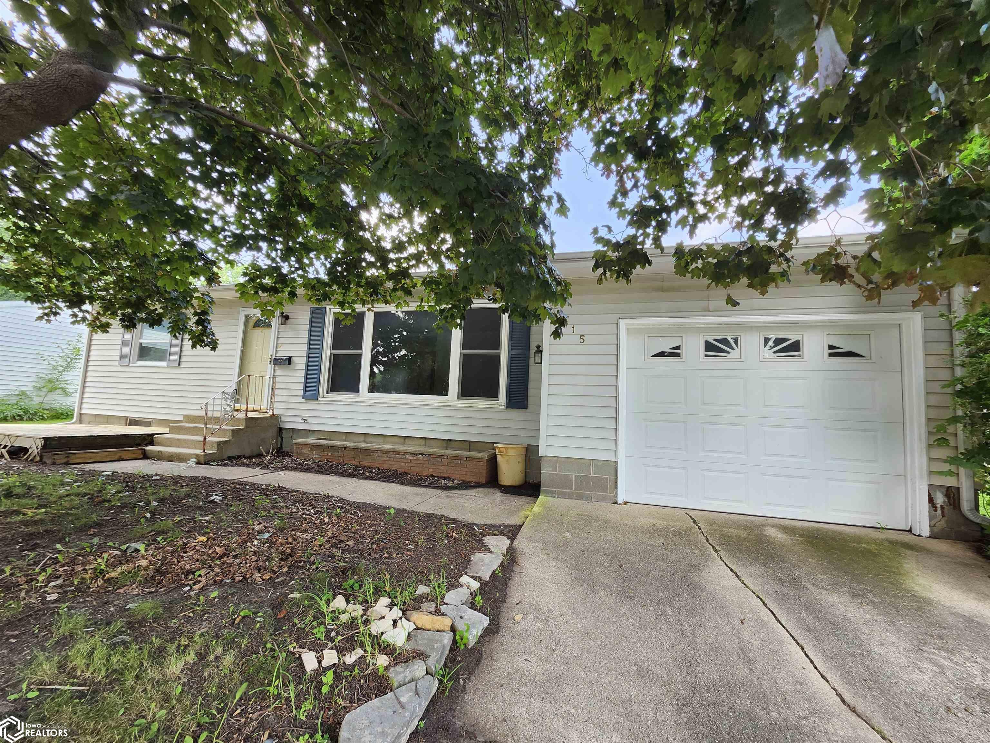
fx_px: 372
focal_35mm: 13
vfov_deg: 89.9
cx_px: 495
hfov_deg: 106.2
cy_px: 372
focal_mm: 1.74
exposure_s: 1/120
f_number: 2.2
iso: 50
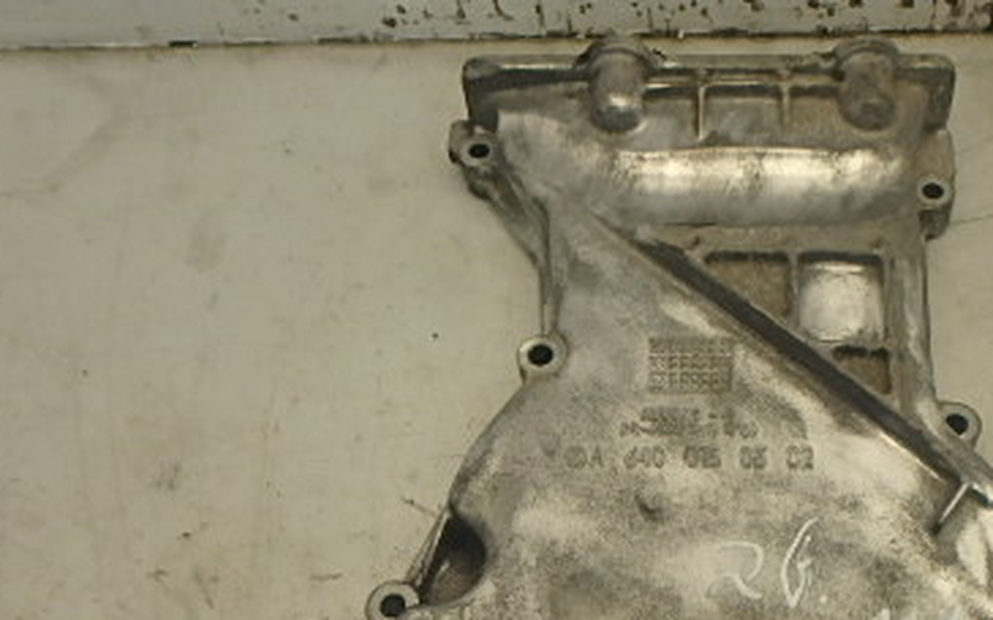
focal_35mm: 39
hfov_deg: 48.8
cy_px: 566
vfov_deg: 31.2
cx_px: 721
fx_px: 1055
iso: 125
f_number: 3.5
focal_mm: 3.7
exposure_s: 1/60
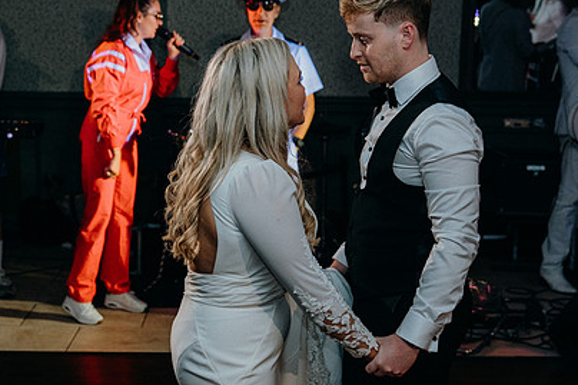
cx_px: 280
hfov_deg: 29.3
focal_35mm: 69
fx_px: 1107
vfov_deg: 19.7
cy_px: 234
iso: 2500
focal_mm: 48
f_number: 3.5
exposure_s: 1/160
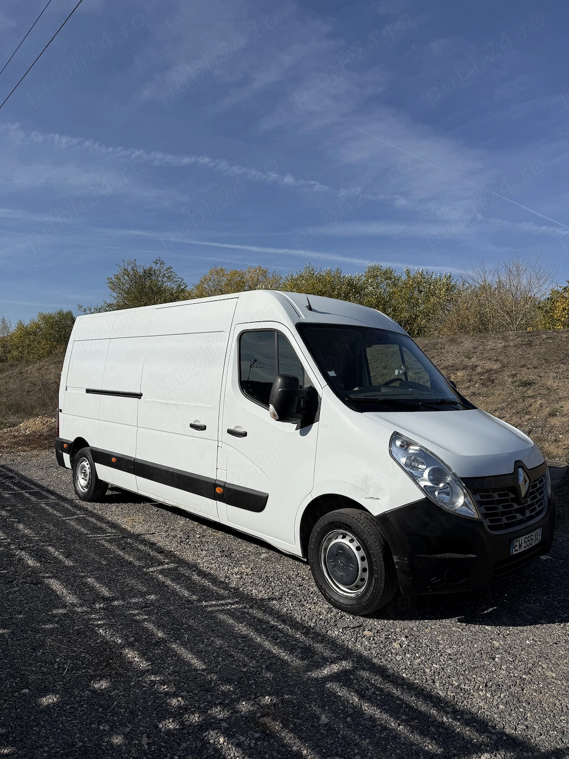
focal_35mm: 24
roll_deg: -0.3
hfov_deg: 56.8
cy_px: 380
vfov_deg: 71.6
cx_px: 284
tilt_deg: +0.5
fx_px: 526
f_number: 1.78
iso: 80
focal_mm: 6.76
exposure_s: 1/10309
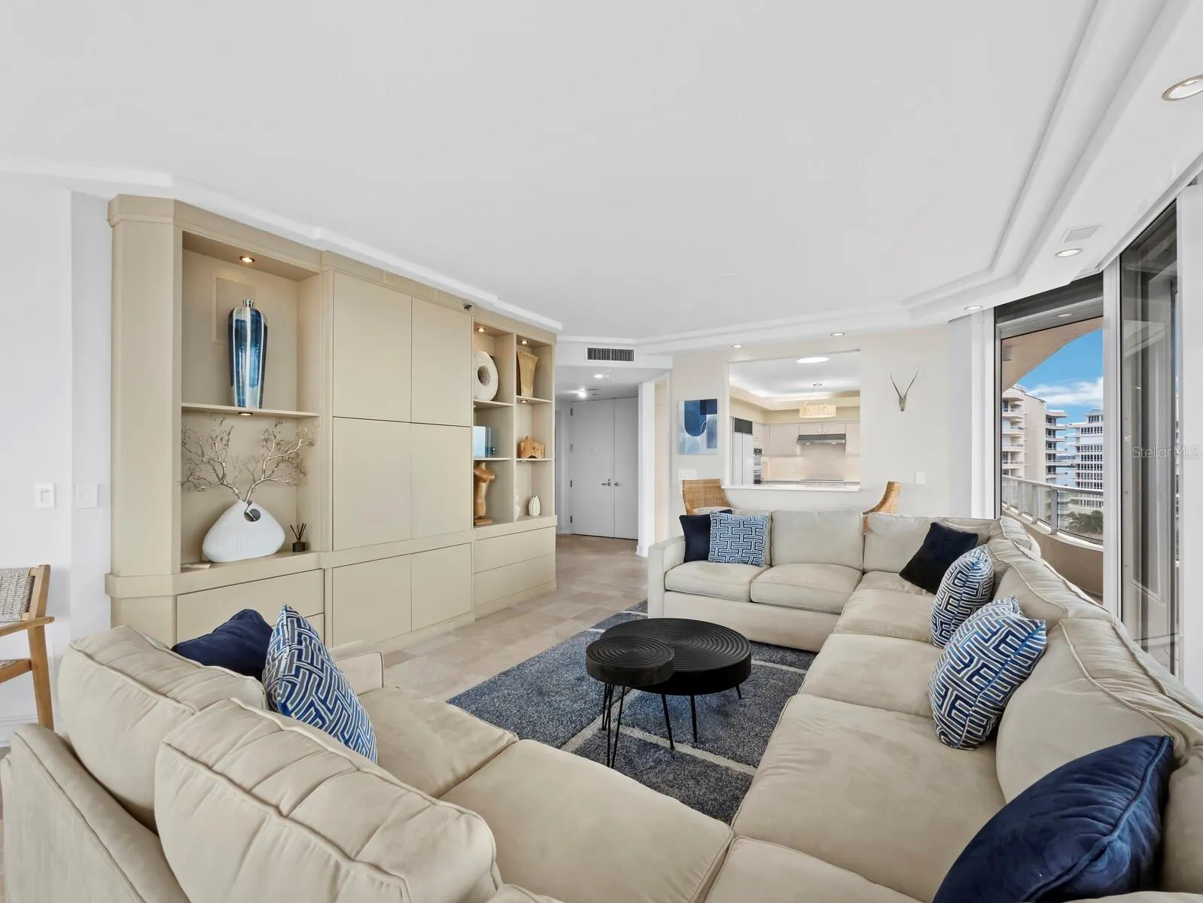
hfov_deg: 102.0
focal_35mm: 14
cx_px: 602
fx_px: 487
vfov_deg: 85.7
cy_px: 452
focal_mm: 7
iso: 400
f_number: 11
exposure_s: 1/6
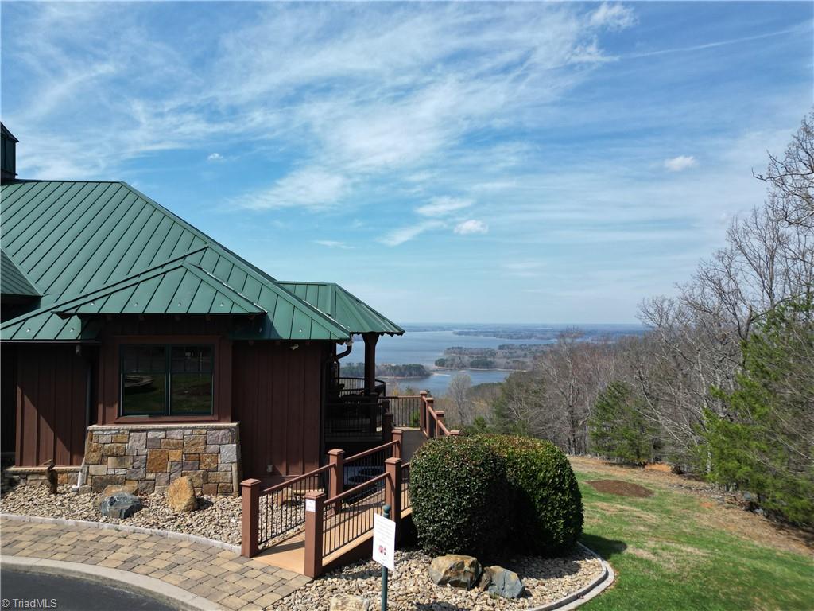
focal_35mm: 24
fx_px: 564
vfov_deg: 56.8
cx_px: 407
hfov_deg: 71.6
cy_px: 306
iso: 110
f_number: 1.7
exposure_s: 1/3000
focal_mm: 6.72
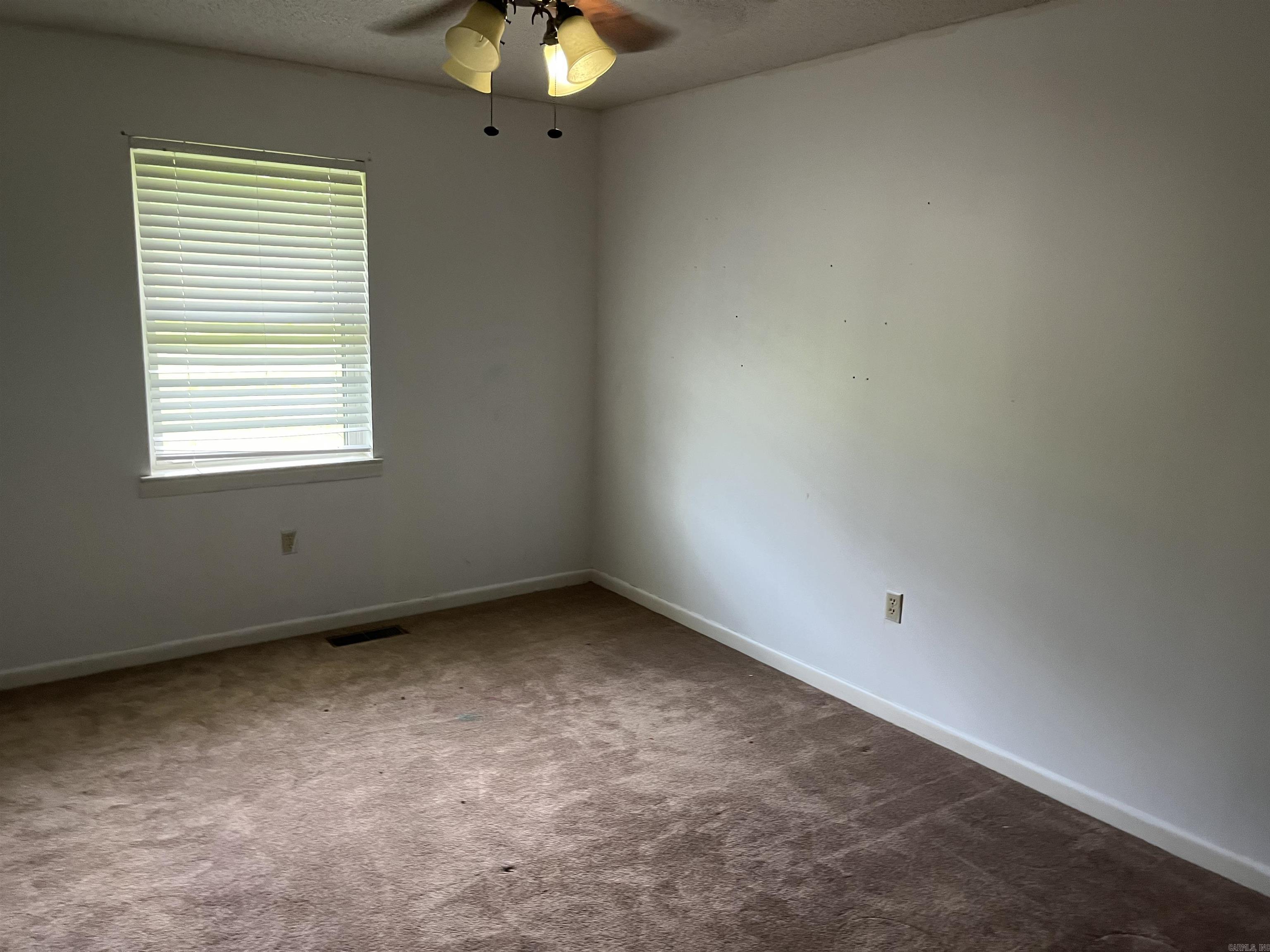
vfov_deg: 53.1
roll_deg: -0.1
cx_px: 635
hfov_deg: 67.3
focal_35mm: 26
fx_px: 954
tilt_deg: -9.6
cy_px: 476
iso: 200
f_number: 1.6
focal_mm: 5.1
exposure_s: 1/60
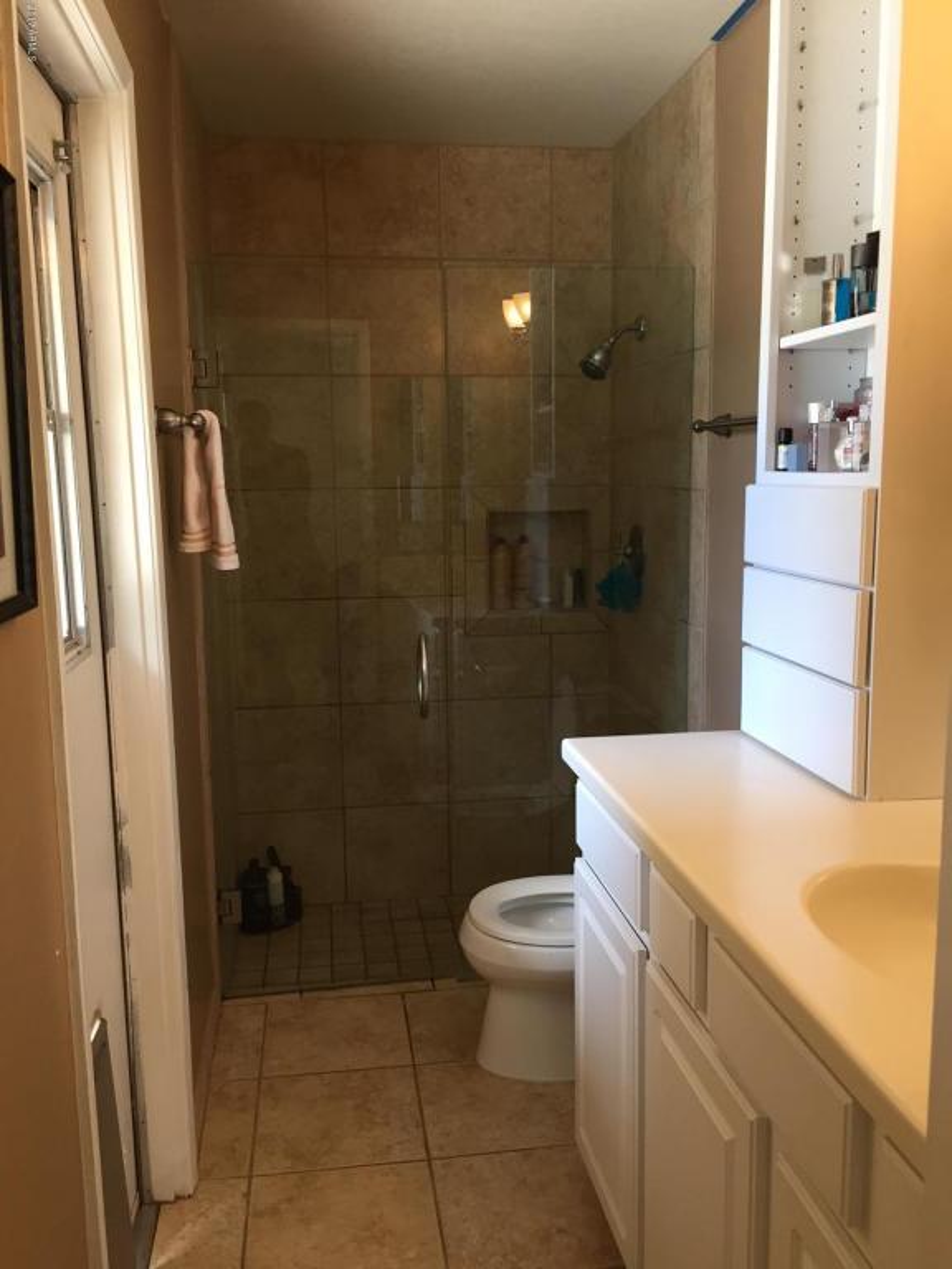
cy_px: 634
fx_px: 1063
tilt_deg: -7.2
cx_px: 476
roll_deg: +0.5
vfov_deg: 61.7
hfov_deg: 48.2
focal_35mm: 29
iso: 80
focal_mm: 4.15
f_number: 2.2
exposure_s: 1/30
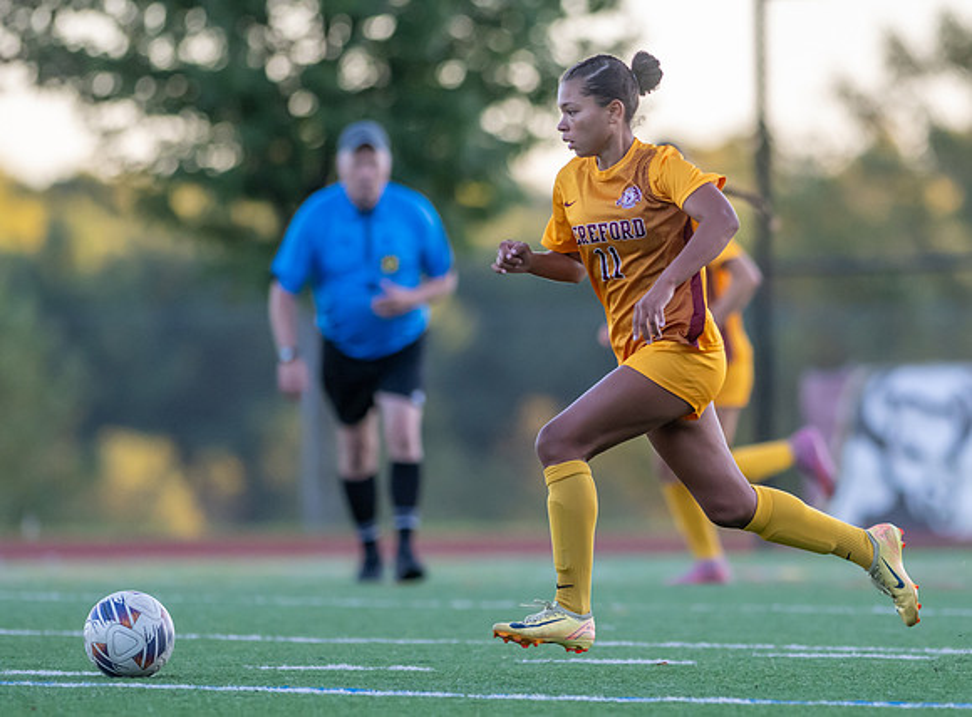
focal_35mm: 489
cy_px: 403
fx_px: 13663
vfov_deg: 3.0
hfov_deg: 4.1
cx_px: 707
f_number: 2.8
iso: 1600
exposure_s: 1/1600
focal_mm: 300
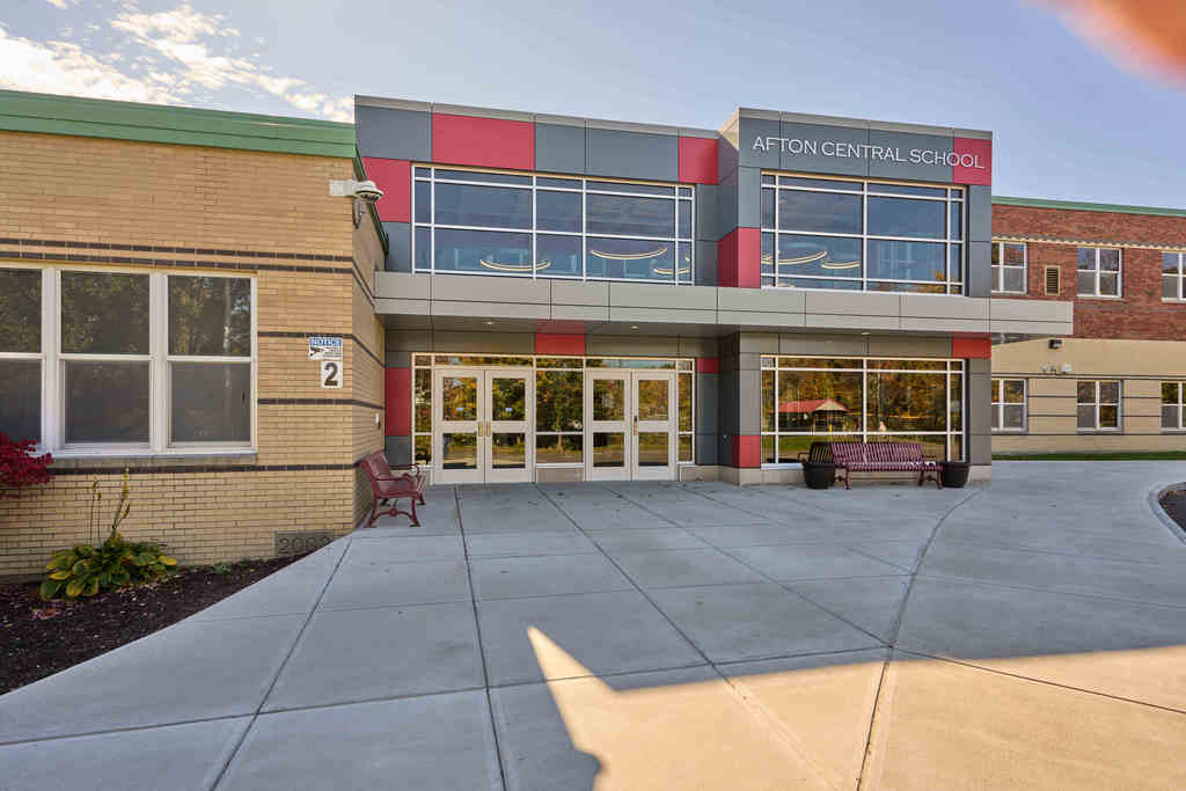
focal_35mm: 20
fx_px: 659
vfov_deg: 61.9
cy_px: 396
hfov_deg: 84.0
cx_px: 593
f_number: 8
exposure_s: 1/100
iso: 125
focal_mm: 20
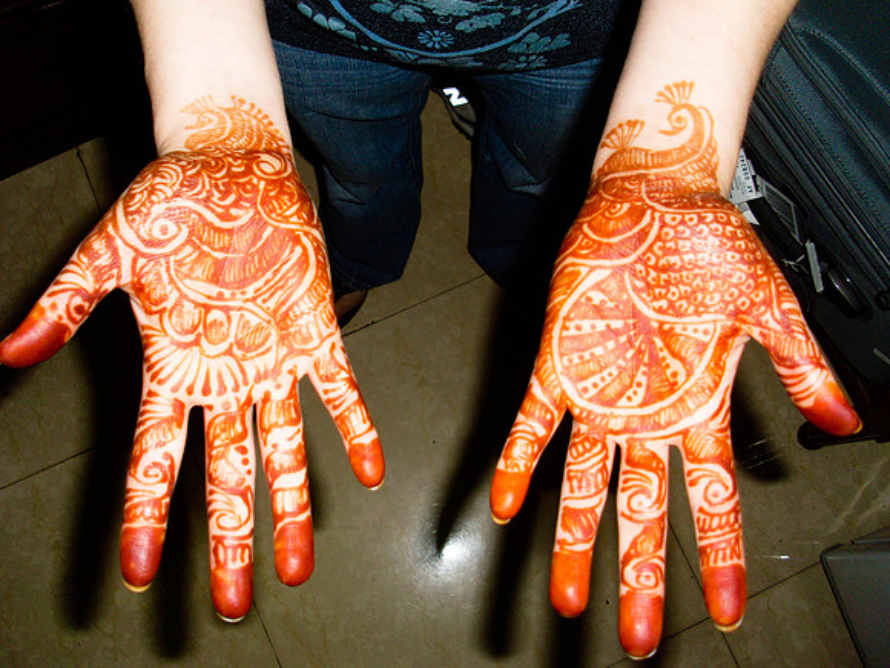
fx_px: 977
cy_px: 334
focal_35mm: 38
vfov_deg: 37.7
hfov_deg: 49.0
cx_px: 445
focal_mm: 6.3
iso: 100
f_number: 3
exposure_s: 1/45
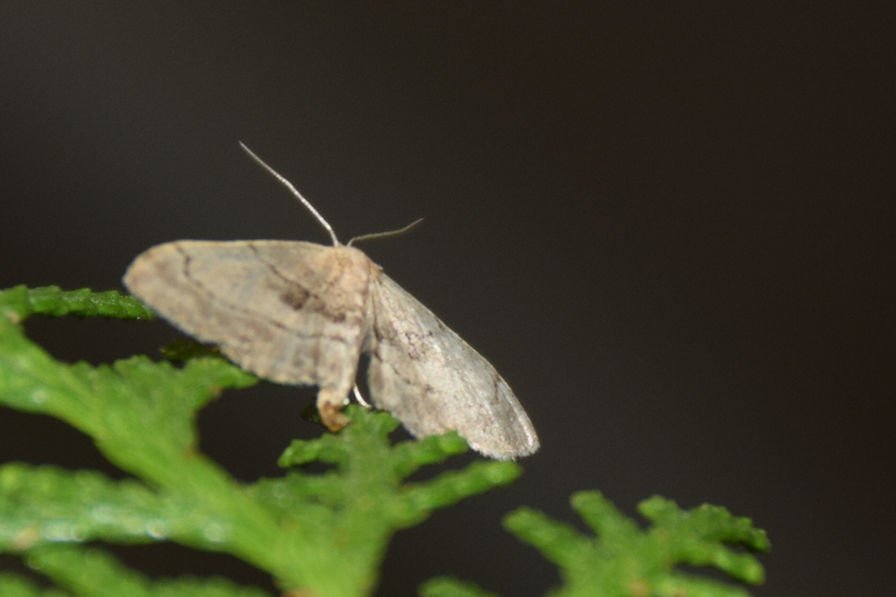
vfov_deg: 5.8
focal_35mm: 238
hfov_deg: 8.6
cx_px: 394
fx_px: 5924
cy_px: 292
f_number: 7.1
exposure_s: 1/60
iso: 320
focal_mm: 140
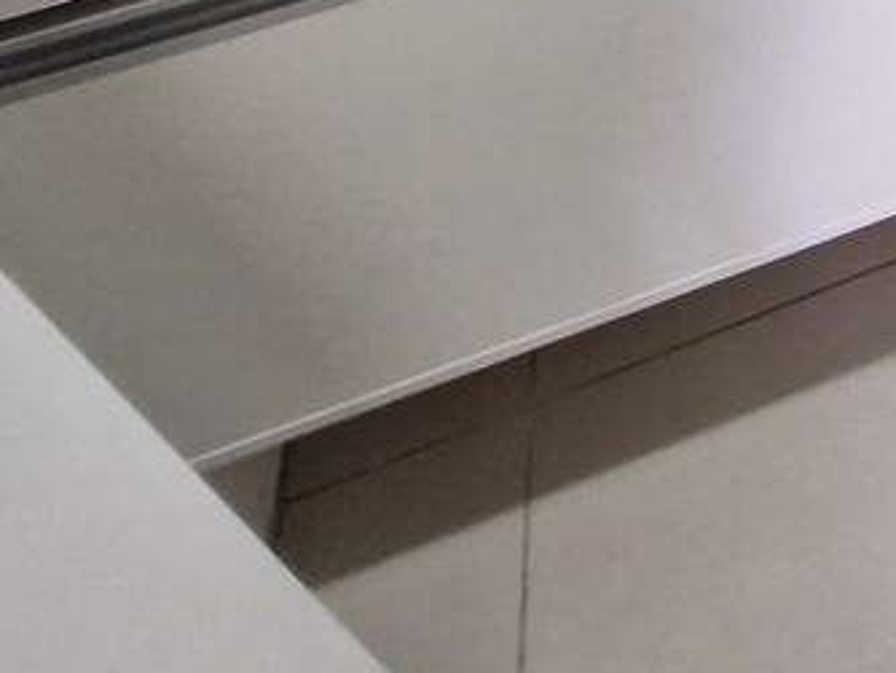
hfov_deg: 24.6
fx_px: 1451
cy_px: -515
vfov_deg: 19.8
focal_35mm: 56
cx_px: 1416
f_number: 2.2
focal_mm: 1.74
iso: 400
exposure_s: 1/60
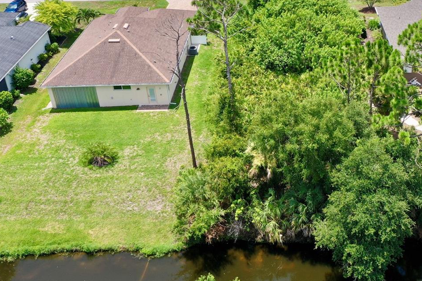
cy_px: 94
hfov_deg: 40.9
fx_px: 551
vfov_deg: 28.5
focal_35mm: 47
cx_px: 306
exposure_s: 1/320
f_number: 5.6
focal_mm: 10.26
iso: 100
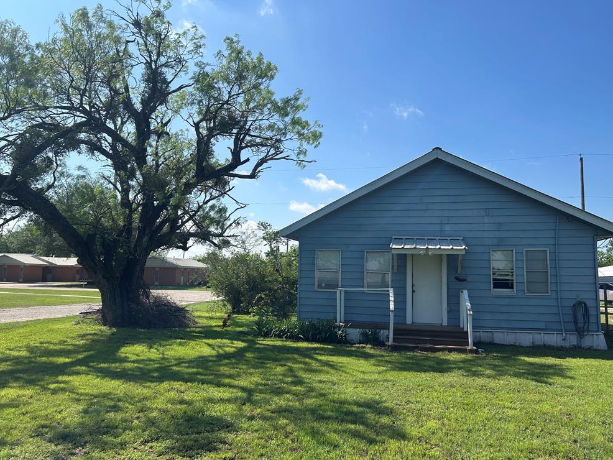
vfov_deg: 51.4
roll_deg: -0.3
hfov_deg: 65.3
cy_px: 231
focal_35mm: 27
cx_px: 306
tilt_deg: +5.6
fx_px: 478
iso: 50
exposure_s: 1/3968
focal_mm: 5.7
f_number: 1.5
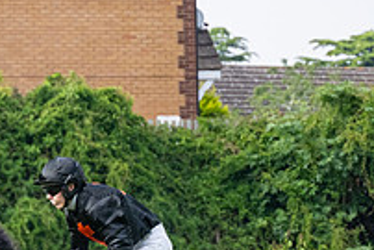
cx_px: -205
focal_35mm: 400
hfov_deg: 5.1
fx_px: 4158
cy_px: 348
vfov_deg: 3.4
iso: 640
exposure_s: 1/2000
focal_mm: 98
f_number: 4
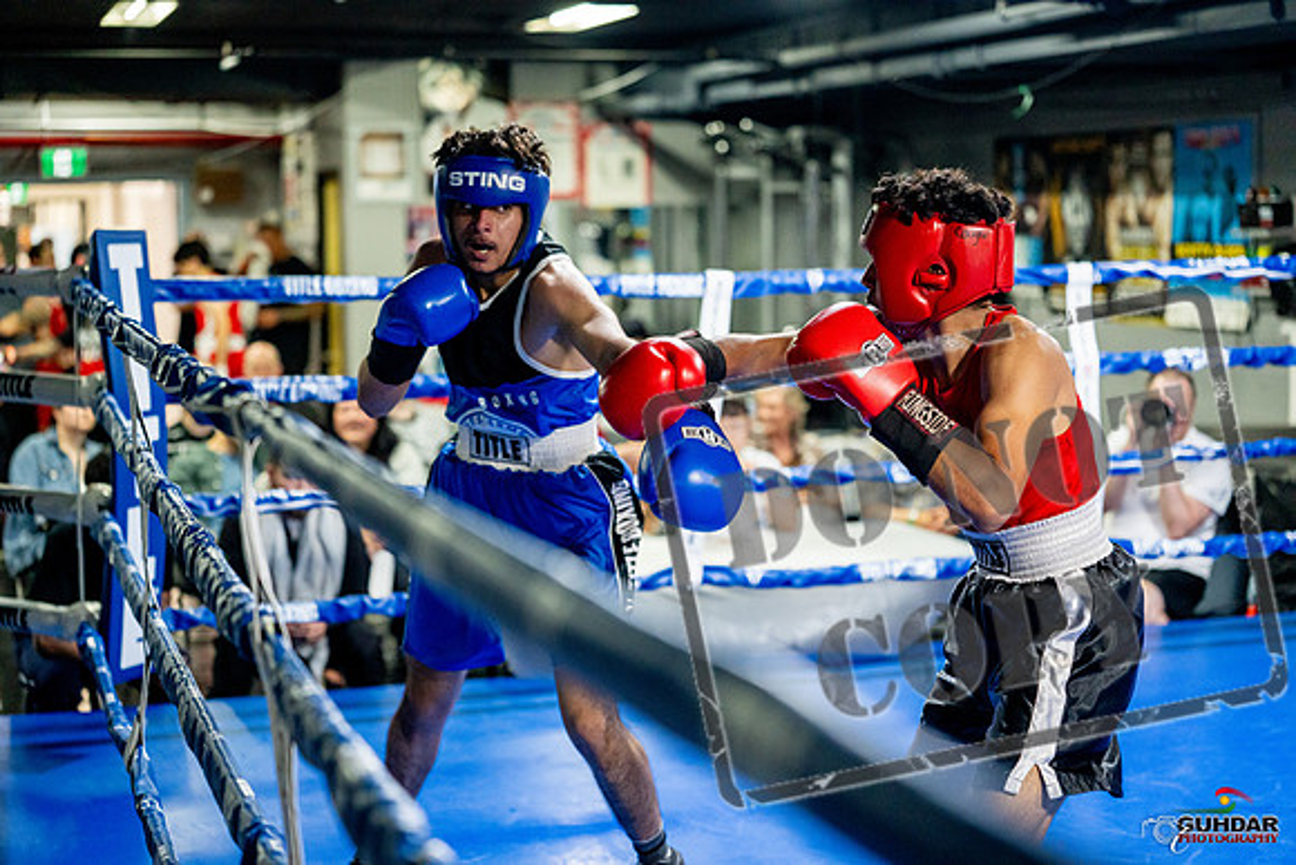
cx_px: 648
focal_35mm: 60
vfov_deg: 22.6
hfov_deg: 33.4
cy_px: 432
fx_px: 2160
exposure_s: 1/1000
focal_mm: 60
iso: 4000
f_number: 2
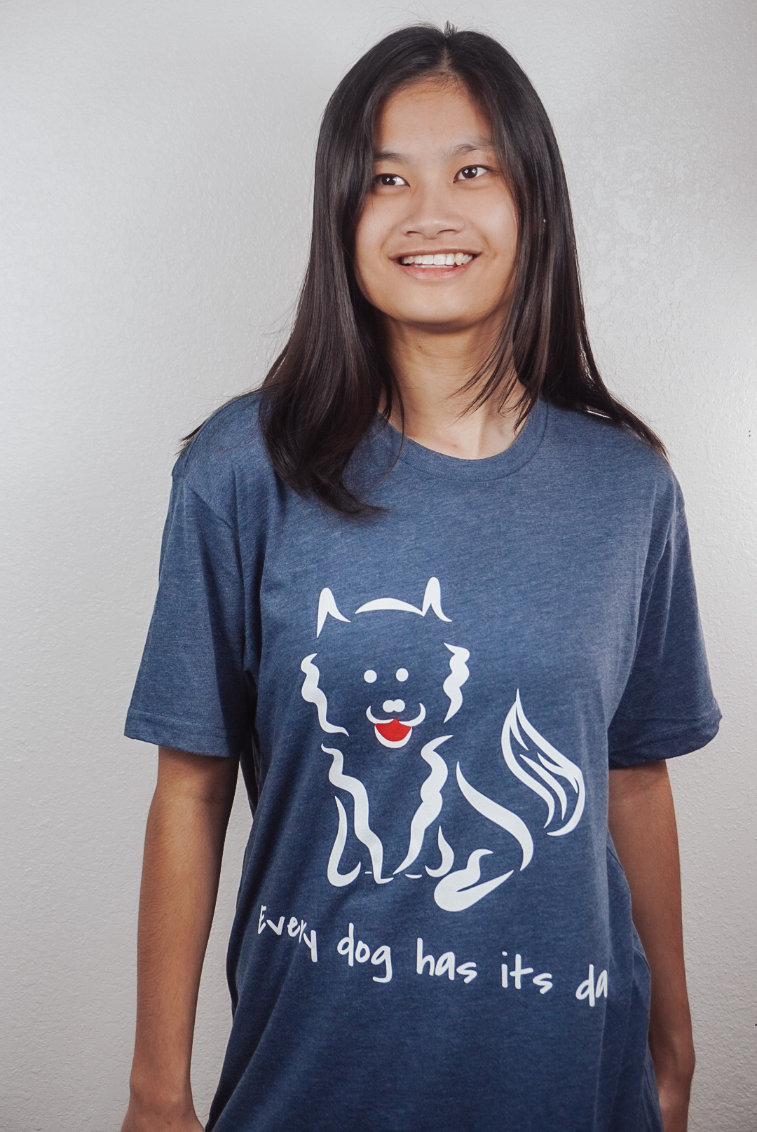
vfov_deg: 35.0
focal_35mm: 57
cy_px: 566
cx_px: 378
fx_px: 1795
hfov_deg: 23.8
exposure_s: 1/160
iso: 500
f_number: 5.6
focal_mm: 38
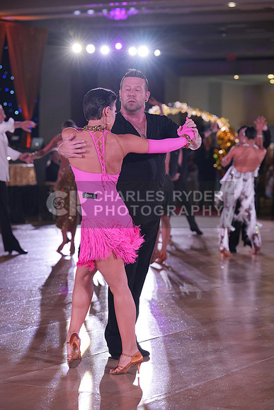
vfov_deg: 20.4
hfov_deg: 13.7
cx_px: 137
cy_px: 205
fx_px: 1141
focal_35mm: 100
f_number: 3.5
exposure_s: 1/400
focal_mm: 100
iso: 1000
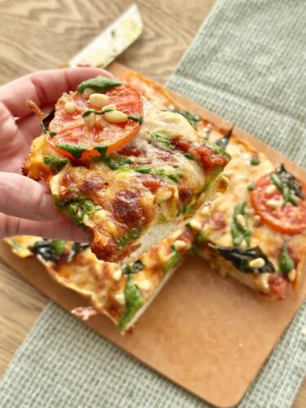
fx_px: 566
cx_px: 153
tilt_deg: -67.9
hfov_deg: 30.3
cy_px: 204
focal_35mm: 48
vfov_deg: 39.7
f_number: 1.78
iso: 80
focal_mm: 6.86
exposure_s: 1/681
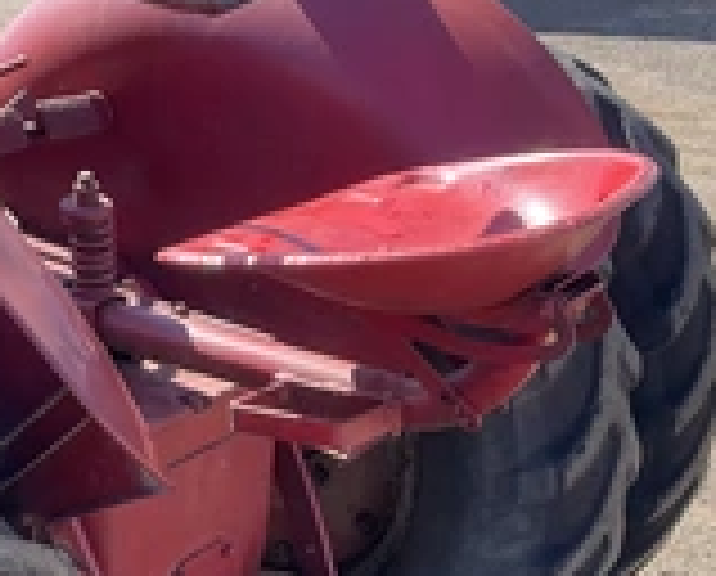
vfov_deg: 21.3
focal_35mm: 71
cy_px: 486
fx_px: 1508
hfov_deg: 26.6
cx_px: 257
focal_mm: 3
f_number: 1.8
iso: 25
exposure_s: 1/461
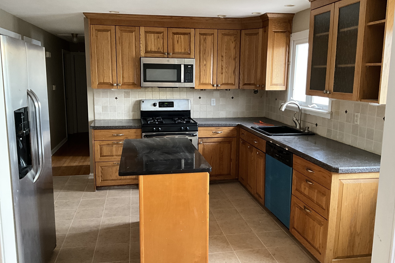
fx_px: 340
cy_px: 127
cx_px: 193
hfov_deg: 60.3
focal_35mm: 31
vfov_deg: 42.3
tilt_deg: -8.0
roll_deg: -0.5
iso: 320
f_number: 1.8
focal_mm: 3
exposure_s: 1/51
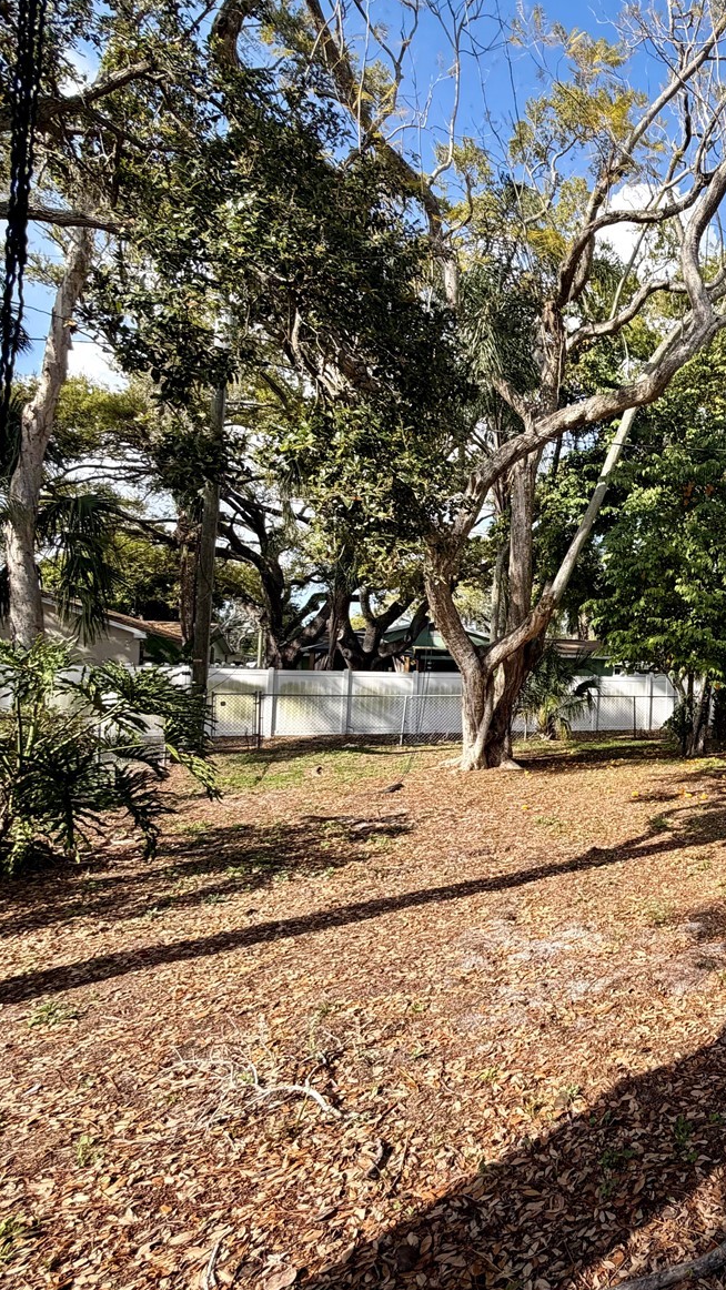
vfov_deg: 83.8
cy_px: 641
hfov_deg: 45.5
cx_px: 720
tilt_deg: +3.2
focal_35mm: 21
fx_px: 718
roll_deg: +0.3
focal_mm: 2.22
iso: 40
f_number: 2.2
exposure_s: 1/619
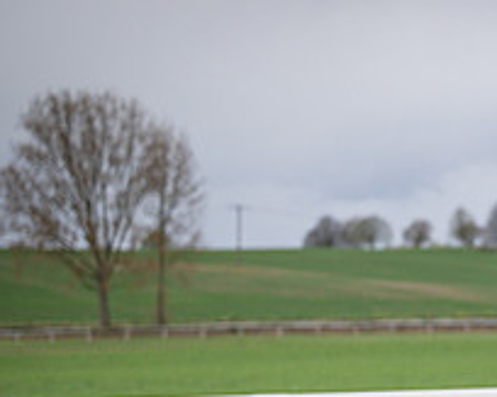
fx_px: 3234
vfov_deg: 7.0
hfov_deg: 8.6
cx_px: 673
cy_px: 504
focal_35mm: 220
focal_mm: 70
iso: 400
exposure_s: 1/1600
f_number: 3.2
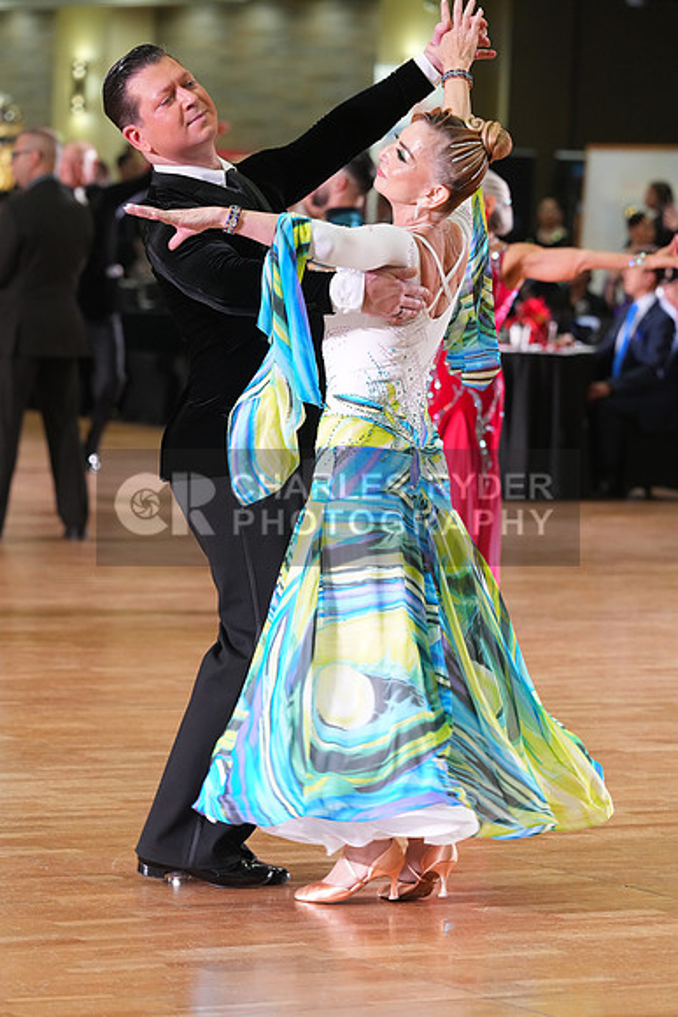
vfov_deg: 12.4
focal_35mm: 166
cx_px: 339
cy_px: 508
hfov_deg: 8.3
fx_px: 4686
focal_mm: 166
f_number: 5
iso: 3200
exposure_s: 1/200
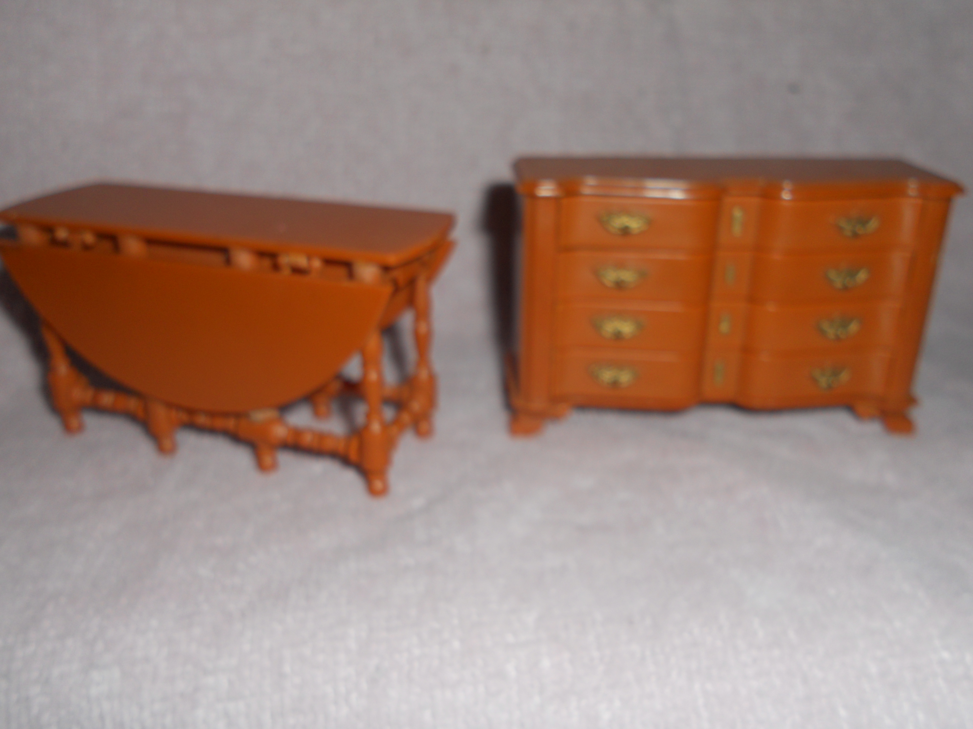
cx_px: 486
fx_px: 899
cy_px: 364
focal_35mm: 32
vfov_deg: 44.2
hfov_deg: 56.8
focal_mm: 5.8
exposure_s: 1/25
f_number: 8.8
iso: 80
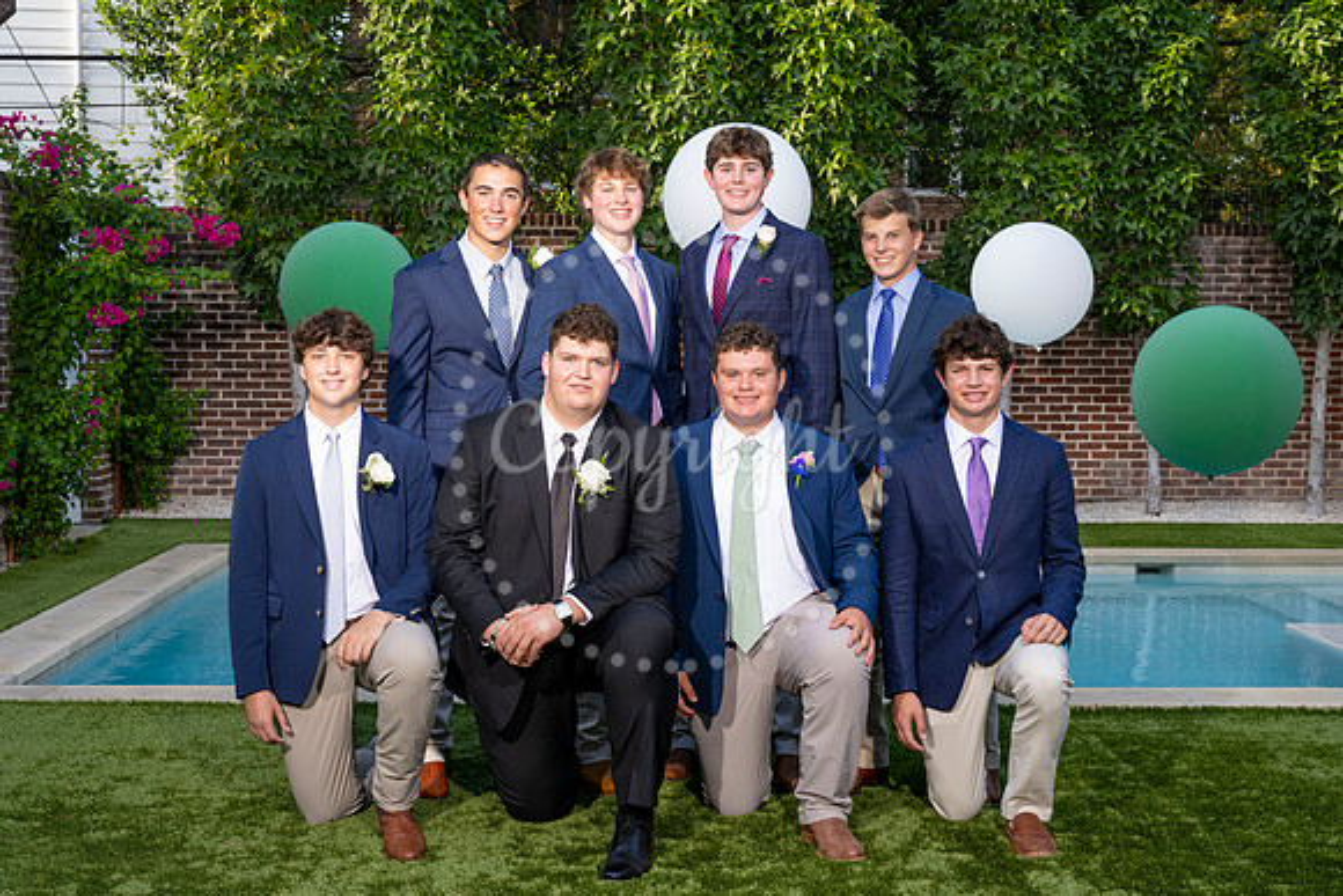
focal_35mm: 49
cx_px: 704
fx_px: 1837
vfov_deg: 27.4
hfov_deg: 40.1
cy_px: 443
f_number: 8
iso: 400
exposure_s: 1/100
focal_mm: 47
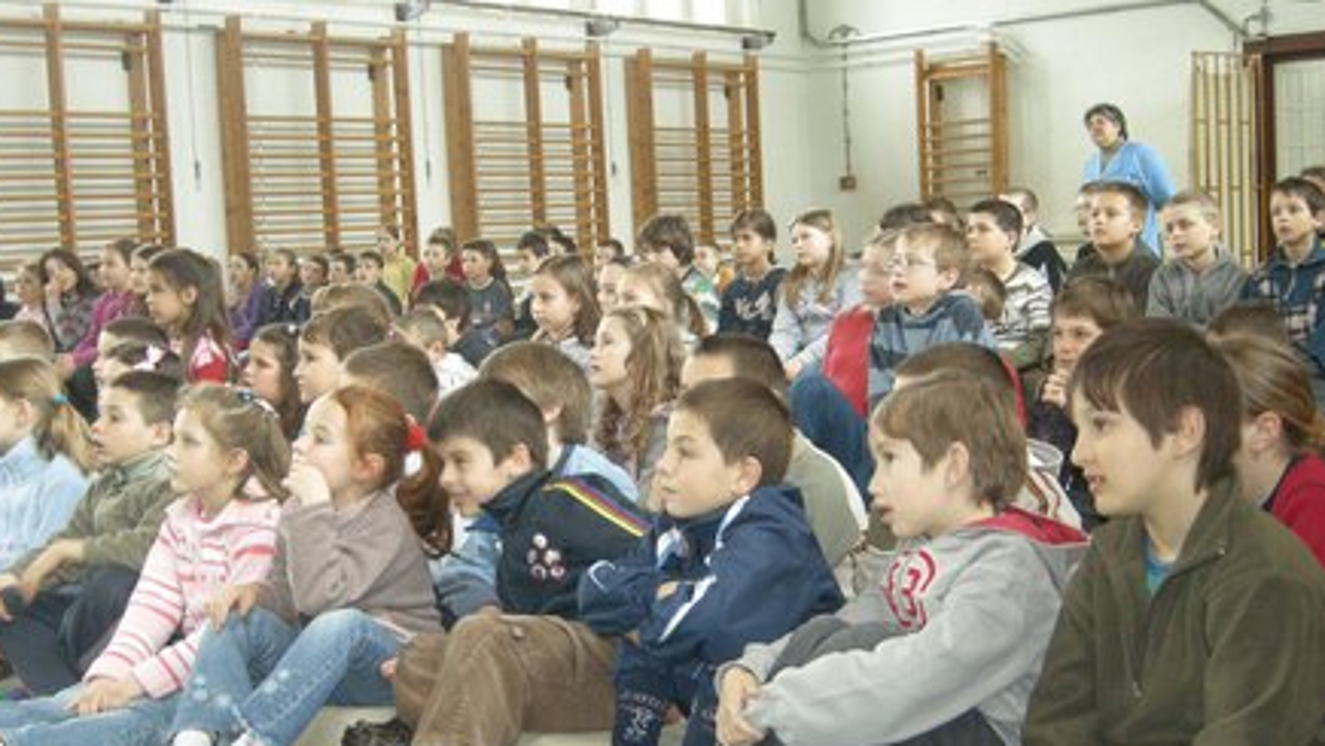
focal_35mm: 53
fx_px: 1863
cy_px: 466
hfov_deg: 39.2
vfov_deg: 22.6
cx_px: 643
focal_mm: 10.1
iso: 400
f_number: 3.1
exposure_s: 1/19.2
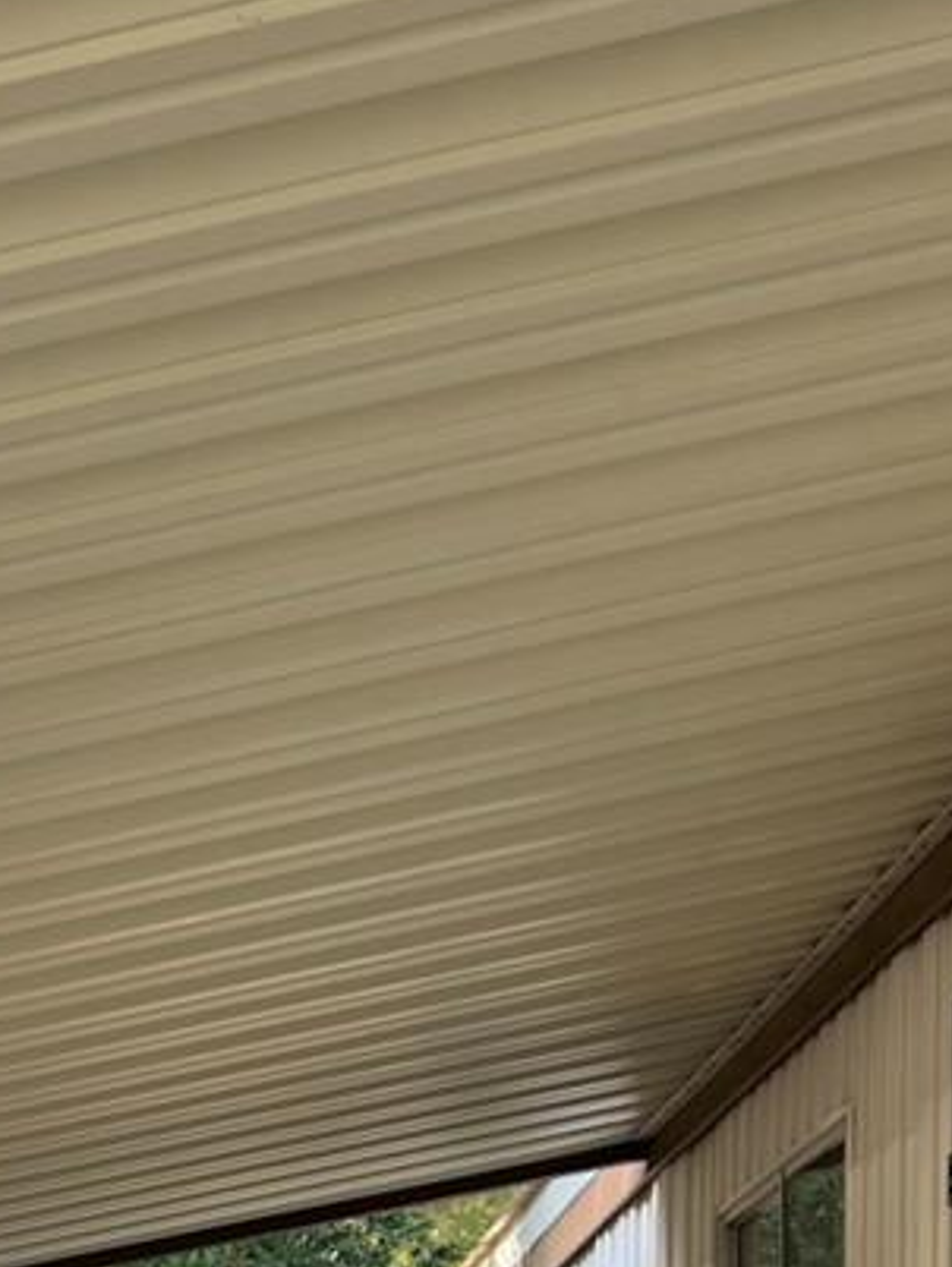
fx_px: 3553
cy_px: 1519
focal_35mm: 97
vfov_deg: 19.1
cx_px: -285
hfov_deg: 14.6
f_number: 1.5
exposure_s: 1/309
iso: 50
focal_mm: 5.7
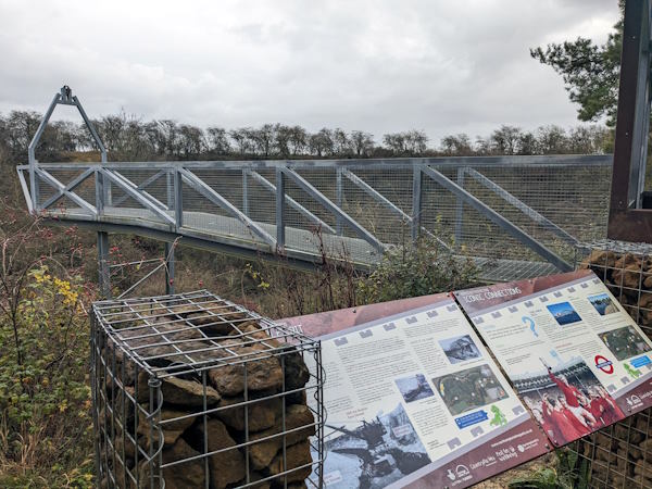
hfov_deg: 65.3
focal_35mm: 27
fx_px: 509
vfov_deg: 51.4
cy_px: 244
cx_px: 326
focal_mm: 4.38
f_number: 1.73
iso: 55
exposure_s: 1/650
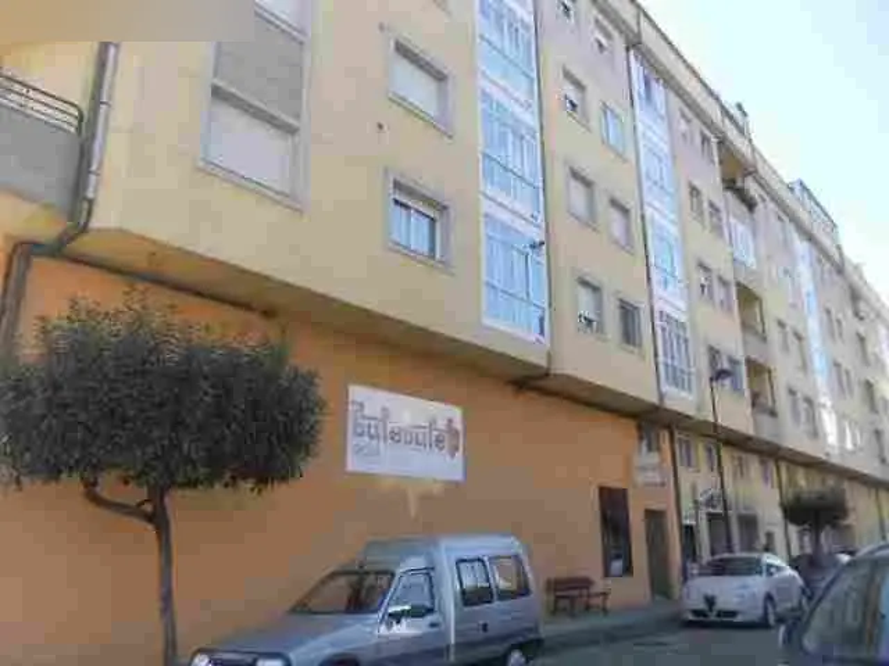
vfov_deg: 53.1
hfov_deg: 67.3
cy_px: 333
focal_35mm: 26
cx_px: 444
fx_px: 668
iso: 80
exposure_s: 1/200
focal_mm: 4.6
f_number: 3.2
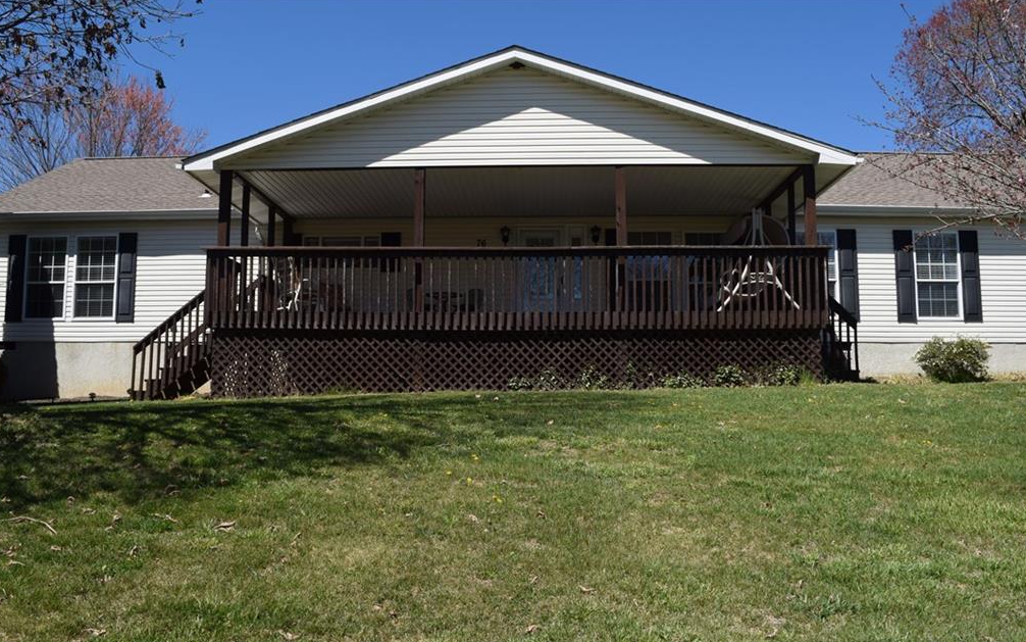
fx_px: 783
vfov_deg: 44.5
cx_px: 508
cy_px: 343
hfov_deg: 66.5
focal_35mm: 28
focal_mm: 18
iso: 200
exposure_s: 1/320
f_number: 9
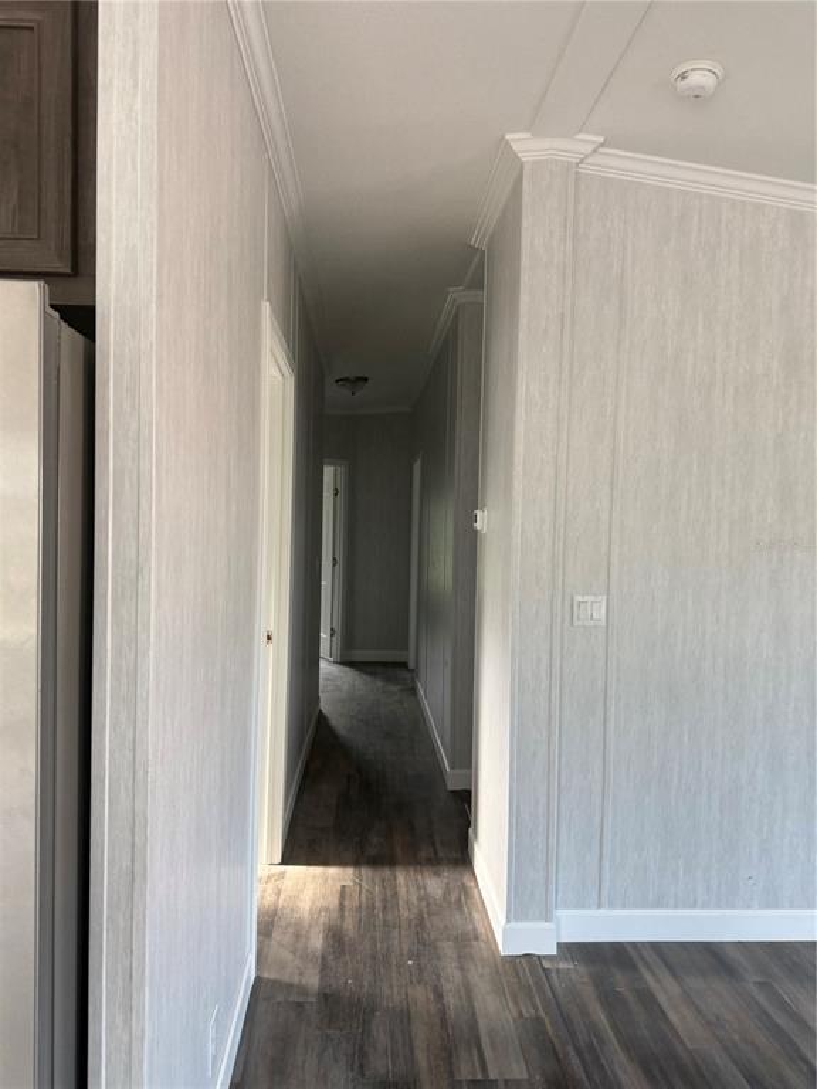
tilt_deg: -0.5
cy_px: 544
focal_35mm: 24
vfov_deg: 71.6
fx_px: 755
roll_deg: -2.0
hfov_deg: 56.8
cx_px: 408
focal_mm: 6.76
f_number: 1.78
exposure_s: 1/80
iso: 200
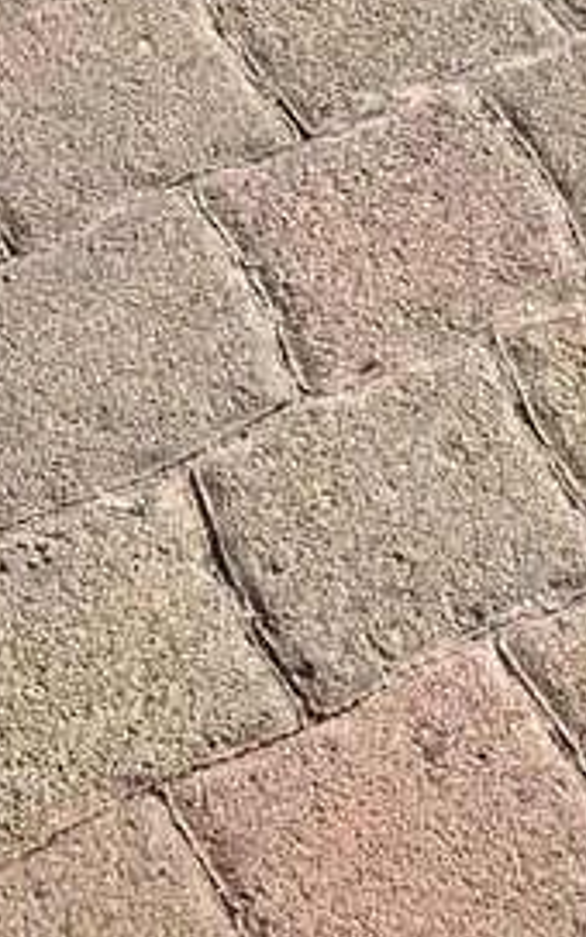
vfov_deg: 14.7
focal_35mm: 136
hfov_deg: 9.5
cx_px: 645
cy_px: -310
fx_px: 3475
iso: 50
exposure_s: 1/975
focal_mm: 4.28
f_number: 2.4
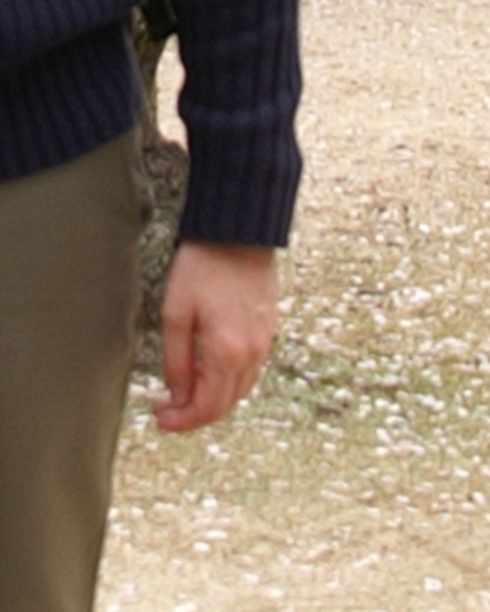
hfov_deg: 4.7
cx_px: -71
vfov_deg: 5.7
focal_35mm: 327
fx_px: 5923
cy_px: -725
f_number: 6.3
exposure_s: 1/80
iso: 100
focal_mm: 28
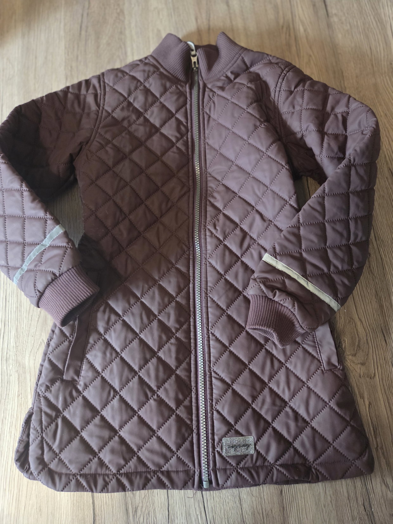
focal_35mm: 23
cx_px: 196
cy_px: 262
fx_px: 348
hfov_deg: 58.9
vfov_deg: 73.9
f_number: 1.8
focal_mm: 5.4
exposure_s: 1/100
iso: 1250
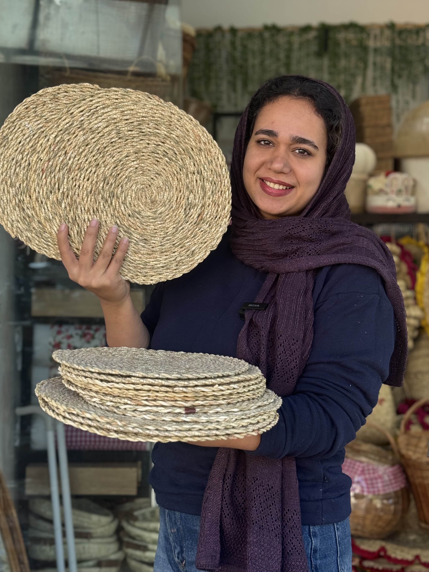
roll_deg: -0.2
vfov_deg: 35.5
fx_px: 892
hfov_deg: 27.0
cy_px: 259
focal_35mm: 54
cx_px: 197
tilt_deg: -2.4
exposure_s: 1/289
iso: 64
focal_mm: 6.76
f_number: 1.78
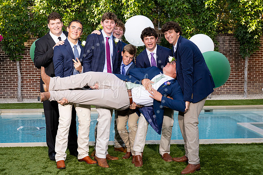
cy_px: 85
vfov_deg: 25.5
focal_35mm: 53
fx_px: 387
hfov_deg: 37.5
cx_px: 120
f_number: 8
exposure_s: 1/100
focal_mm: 48
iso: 400
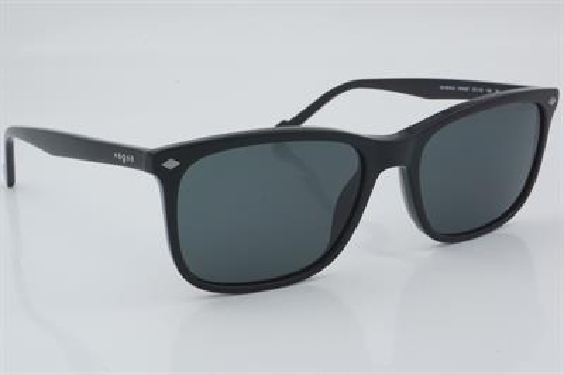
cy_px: 188
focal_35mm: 75
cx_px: 282
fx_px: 1174
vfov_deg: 18.2
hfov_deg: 27.0
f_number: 32
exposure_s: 1/3
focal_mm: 50
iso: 100
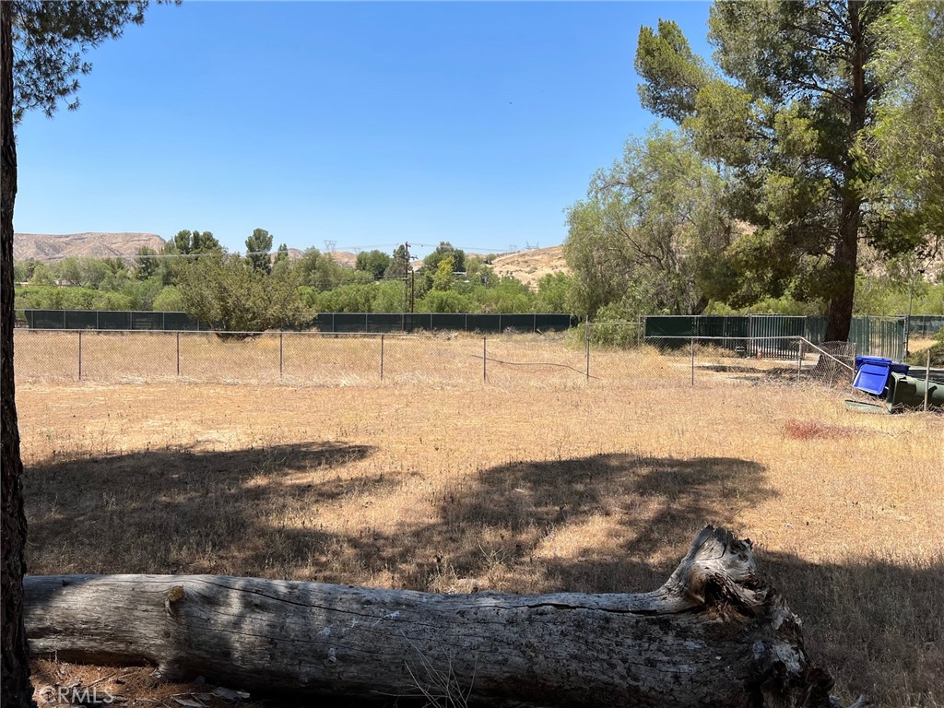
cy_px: 354
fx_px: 709
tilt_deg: -5.2
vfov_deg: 53.1
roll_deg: +0.0
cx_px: 472
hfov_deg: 67.3
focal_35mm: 26
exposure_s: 1/3571
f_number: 1.5
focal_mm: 5.7
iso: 50
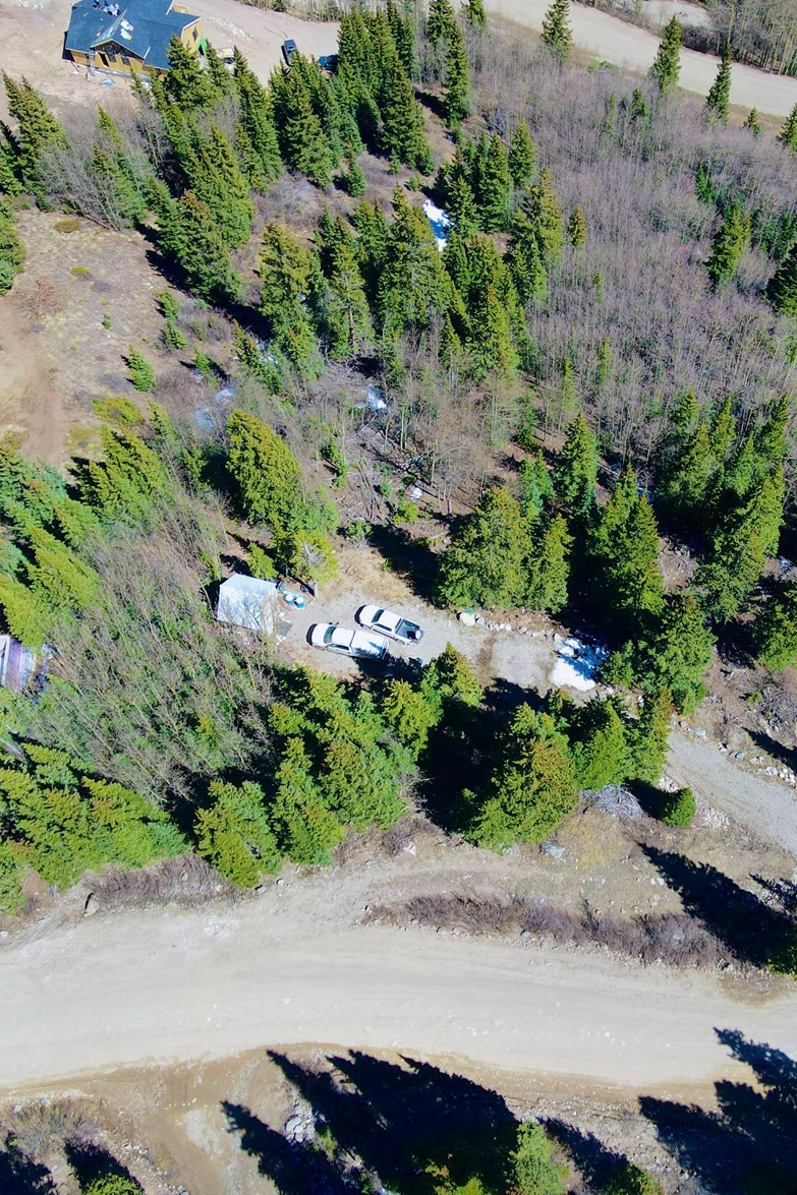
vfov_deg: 55.8
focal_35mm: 34
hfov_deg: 38.4
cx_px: 540
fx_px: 1129
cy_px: 591
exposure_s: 1/500
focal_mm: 4.5
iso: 100
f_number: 2.8
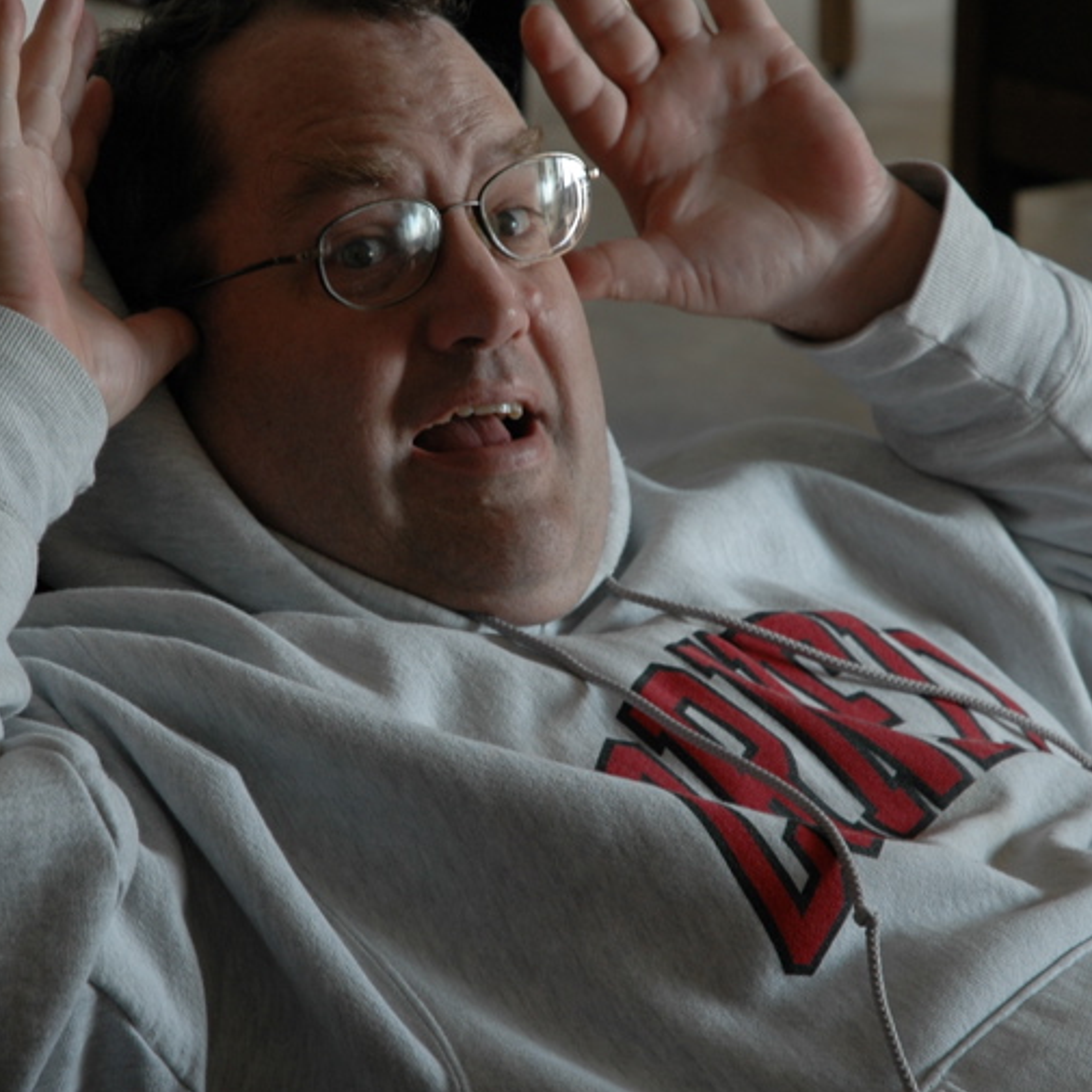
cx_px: 503
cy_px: 508
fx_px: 5991
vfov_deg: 10.4
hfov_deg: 10.4
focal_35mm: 168
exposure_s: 1/80
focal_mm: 65
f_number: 4.5
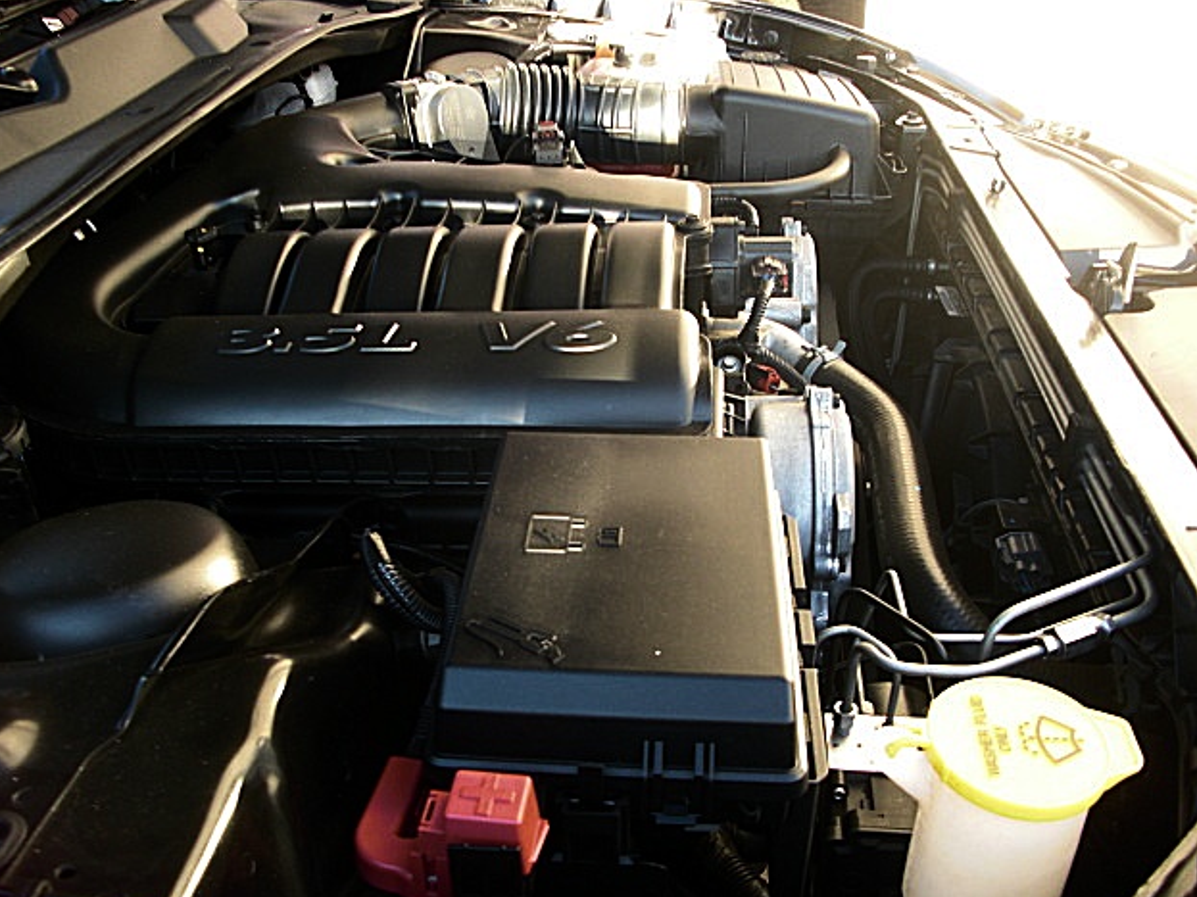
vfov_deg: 38.7
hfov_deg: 50.1
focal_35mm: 37
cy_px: 459
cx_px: 584
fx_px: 1279
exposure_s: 1/60
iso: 100
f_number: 2.8
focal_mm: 6.3
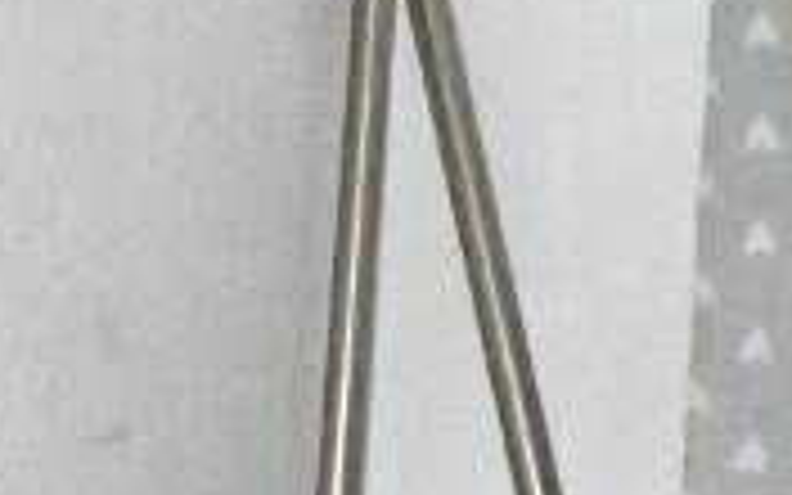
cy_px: 209
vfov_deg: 11.3
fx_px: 2503
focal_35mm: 116
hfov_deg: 13.9
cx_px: 1768
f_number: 11
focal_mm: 13
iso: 25600
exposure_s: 1/200
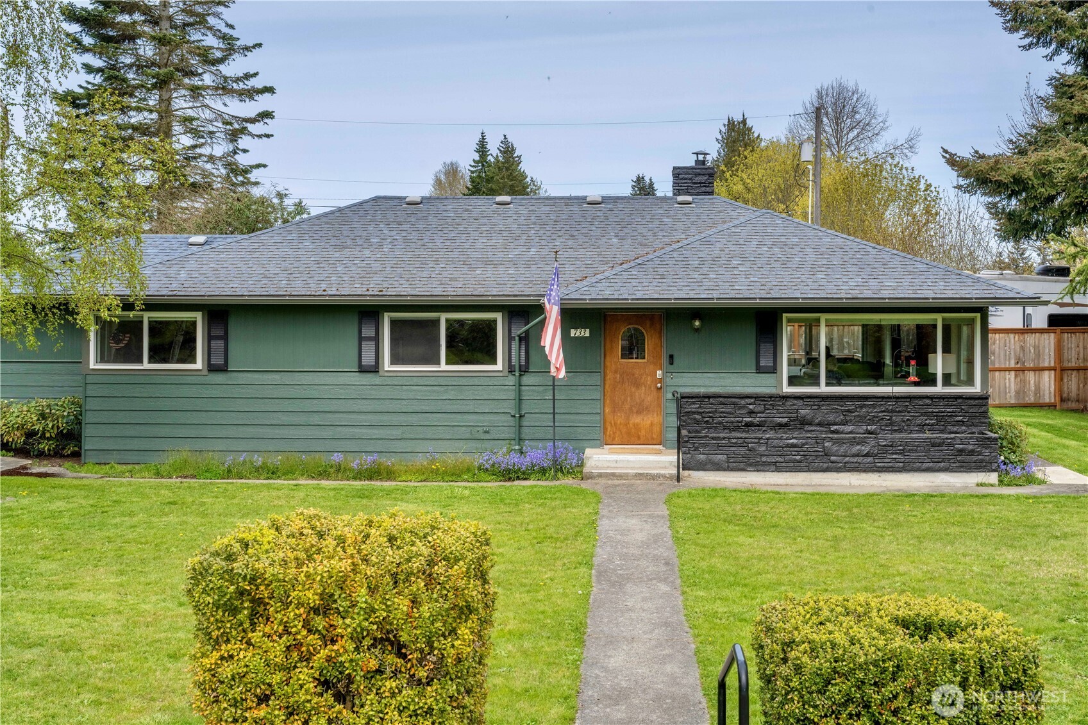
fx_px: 1209
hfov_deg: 48.5
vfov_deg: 33.4
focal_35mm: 40
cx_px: 544
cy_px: 362
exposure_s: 1/2000
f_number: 11
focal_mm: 40
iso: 320
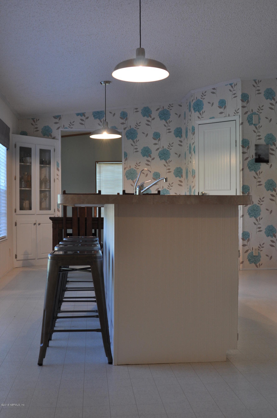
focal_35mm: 42
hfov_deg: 31.8
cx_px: 138
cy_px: 209
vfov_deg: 46.5
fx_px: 486
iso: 400
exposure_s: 1/100
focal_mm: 28
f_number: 5
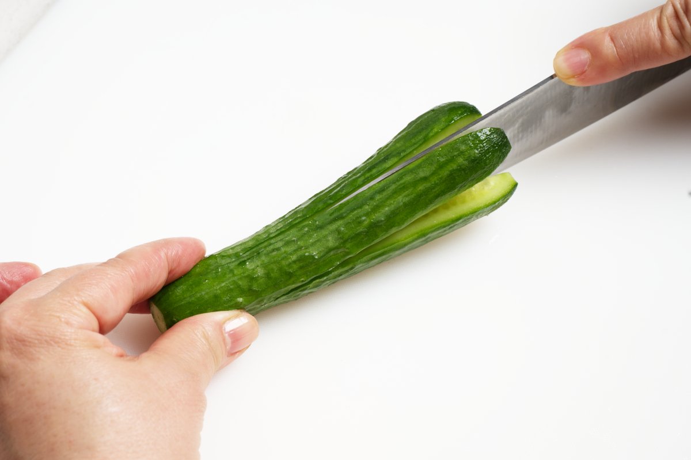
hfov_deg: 28.9
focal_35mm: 70
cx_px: 346
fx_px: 1343
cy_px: 230
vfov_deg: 19.4
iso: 200
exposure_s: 1/160
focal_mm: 70
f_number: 11
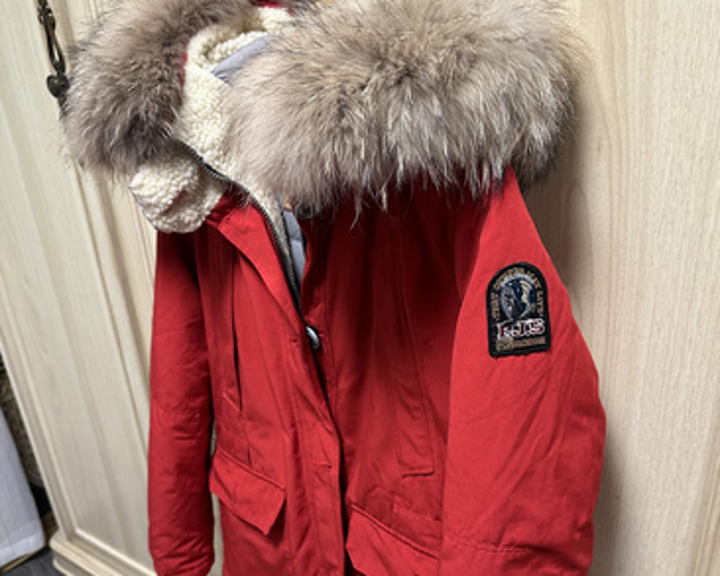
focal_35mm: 32
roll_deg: +3.0
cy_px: 370
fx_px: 682
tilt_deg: -27.7
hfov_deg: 55.6
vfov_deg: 45.3
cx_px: 367
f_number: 1.78
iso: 320
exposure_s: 1/50
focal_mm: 6.86
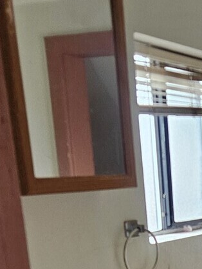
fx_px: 615
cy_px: 334
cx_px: 270
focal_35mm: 79
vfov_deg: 22.5
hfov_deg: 17.4
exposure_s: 1/180
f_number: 1.8
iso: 200
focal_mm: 5.4
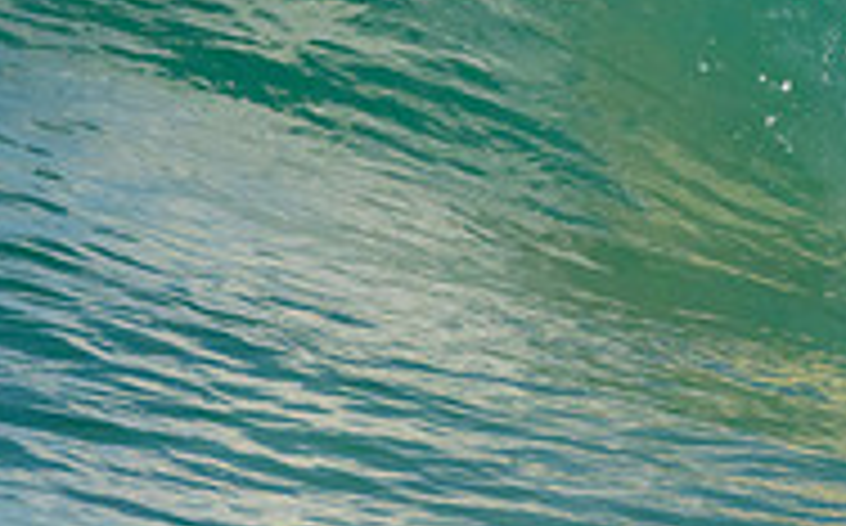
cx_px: 1037
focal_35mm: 3249
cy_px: -351
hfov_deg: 0.6
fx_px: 74820
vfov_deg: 0.4
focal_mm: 800
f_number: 11
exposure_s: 1/2000
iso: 2200
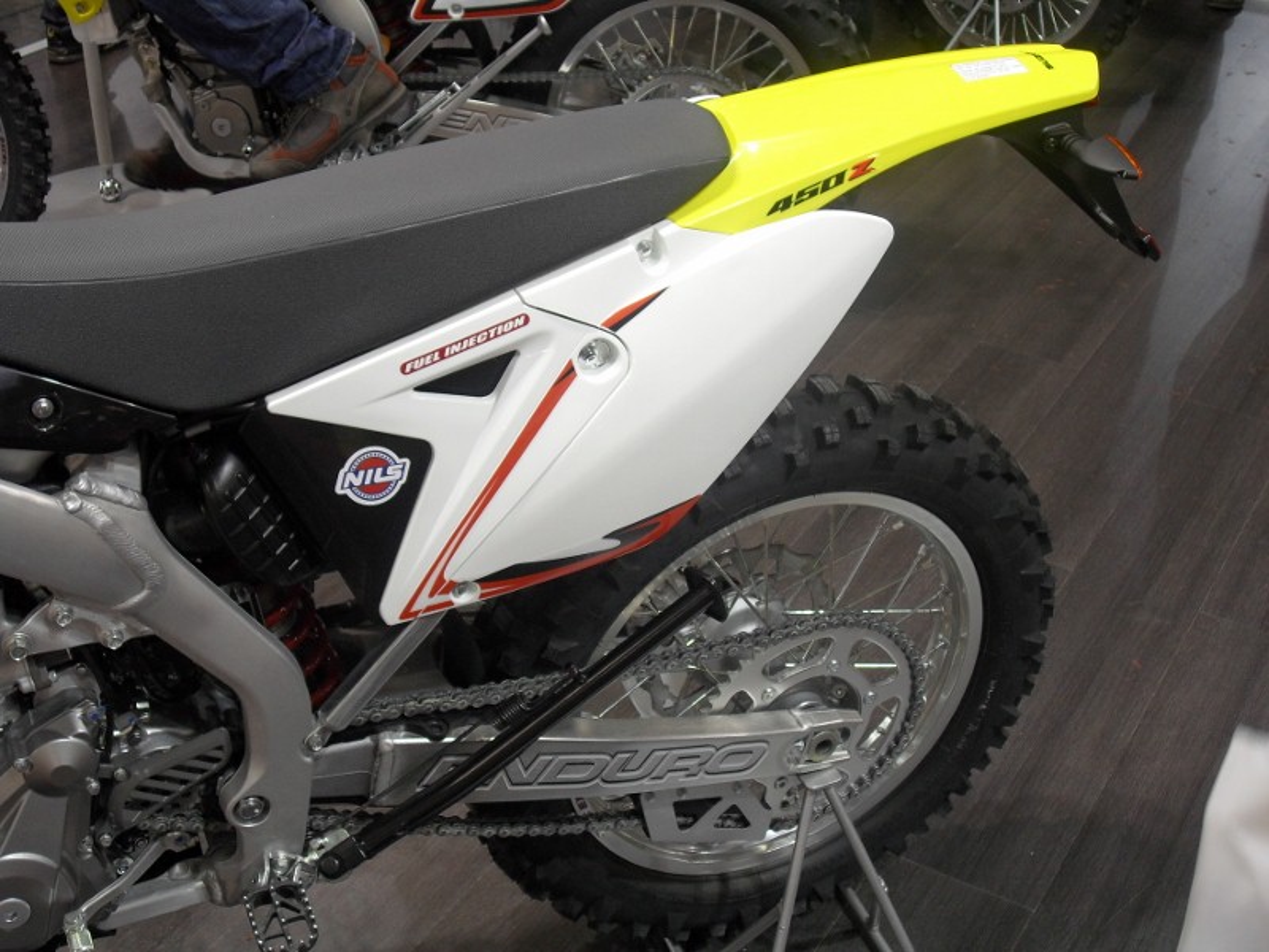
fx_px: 1833
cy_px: 476
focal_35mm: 50
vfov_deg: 29.1
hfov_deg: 38.2
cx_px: 634
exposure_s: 1/30
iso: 120
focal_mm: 8.8
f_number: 3.3
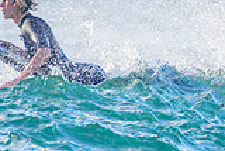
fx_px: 13925
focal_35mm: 2226
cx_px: 416
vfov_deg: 0.6
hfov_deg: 0.9
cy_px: 127
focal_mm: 500
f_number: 5.6
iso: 400
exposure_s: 1/2000
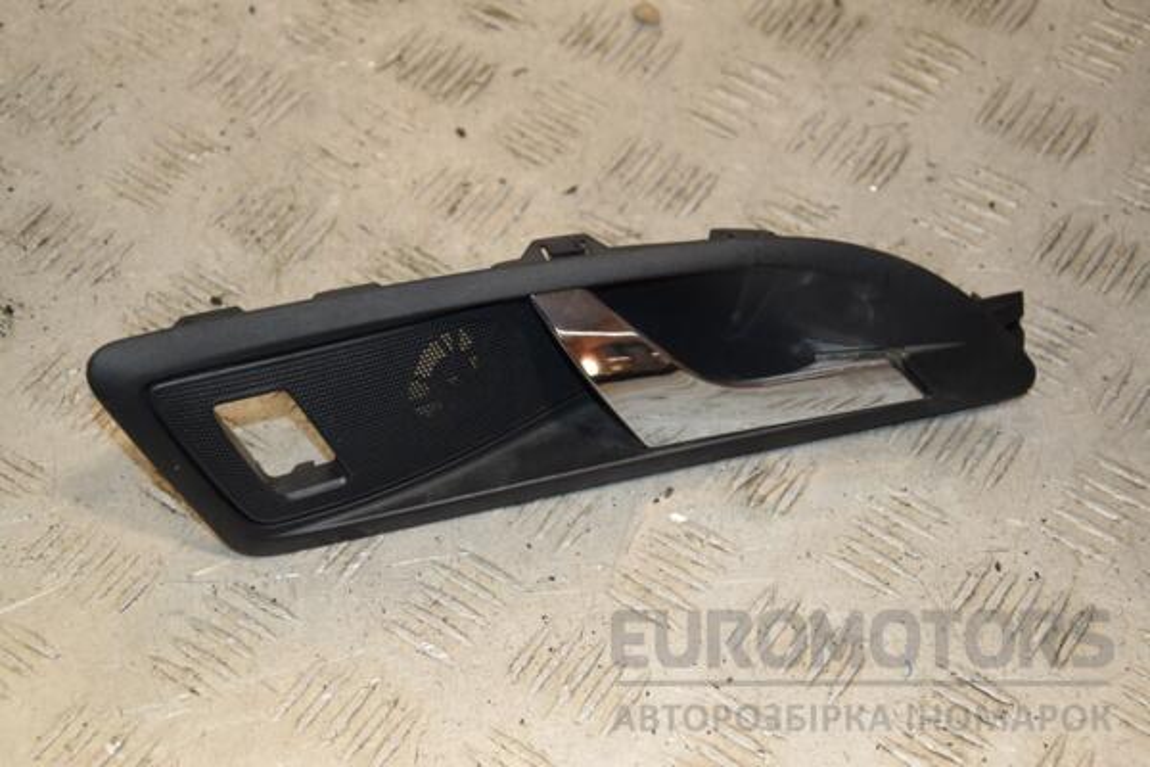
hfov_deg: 26.0
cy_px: 384
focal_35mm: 78
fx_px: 2491
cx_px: 575
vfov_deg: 17.5
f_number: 6.3
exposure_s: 1/200
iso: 800
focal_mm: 52
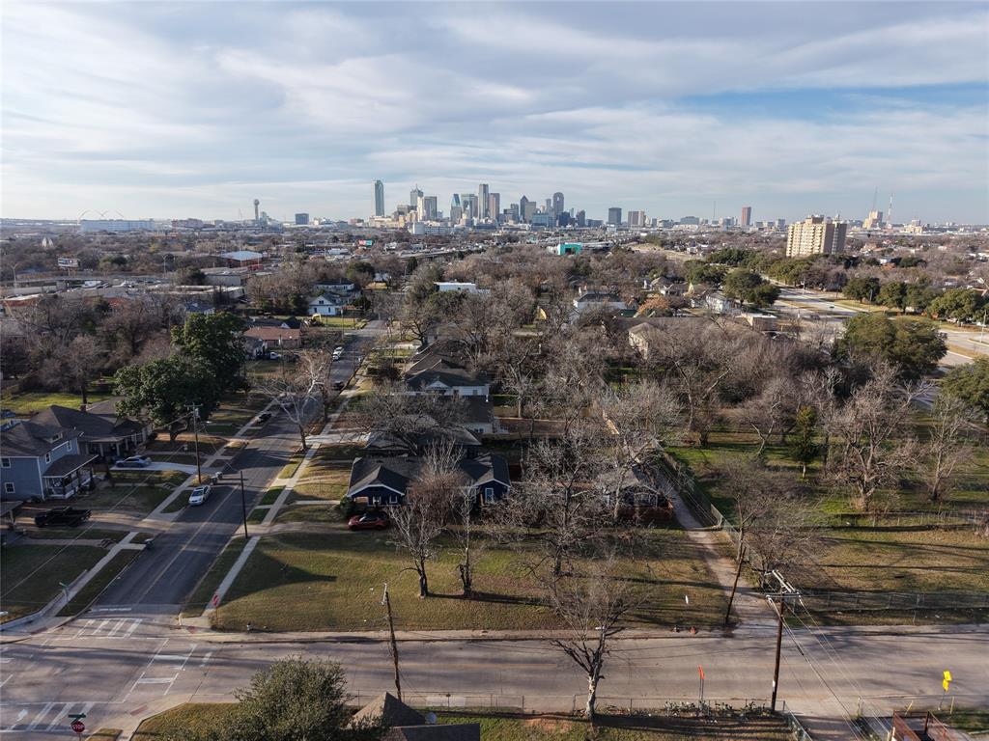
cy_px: 370
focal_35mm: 24
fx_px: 686
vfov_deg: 56.8
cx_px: 494
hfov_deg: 71.6
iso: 220
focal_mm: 8.67
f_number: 1.8
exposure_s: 1/2500
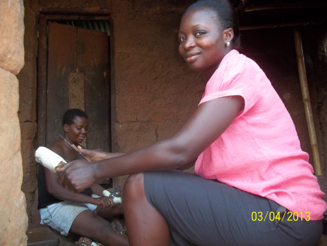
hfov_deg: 56.8
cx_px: 164
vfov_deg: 44.2
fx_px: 302
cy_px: 123
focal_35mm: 32
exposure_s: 1/50
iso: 64
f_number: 2.9
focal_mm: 5.7
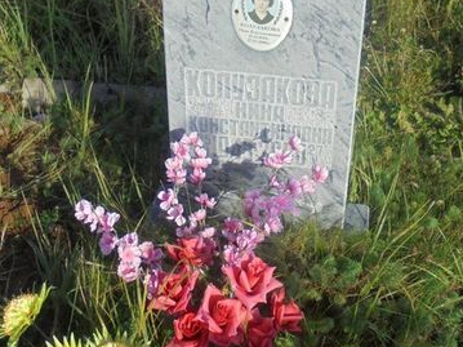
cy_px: 169
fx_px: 776
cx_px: 300
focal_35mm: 58
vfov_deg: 25.2
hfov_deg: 33.0
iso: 100
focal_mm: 4.6
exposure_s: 1/640
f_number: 3.5
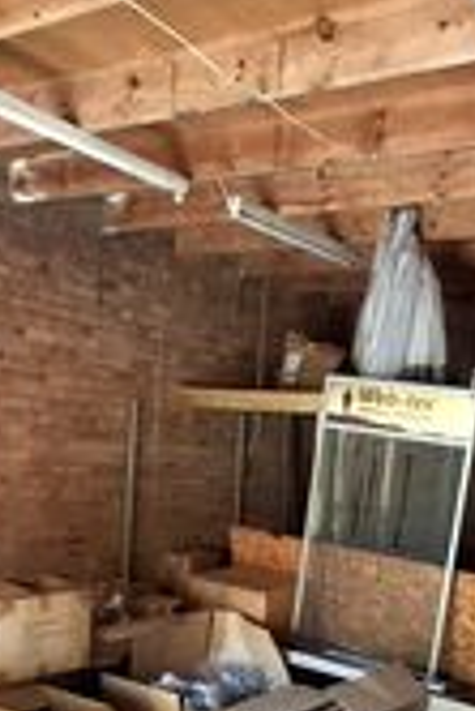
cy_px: 561
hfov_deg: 33.4
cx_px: 274
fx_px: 790
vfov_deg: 46.1
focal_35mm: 40
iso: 250
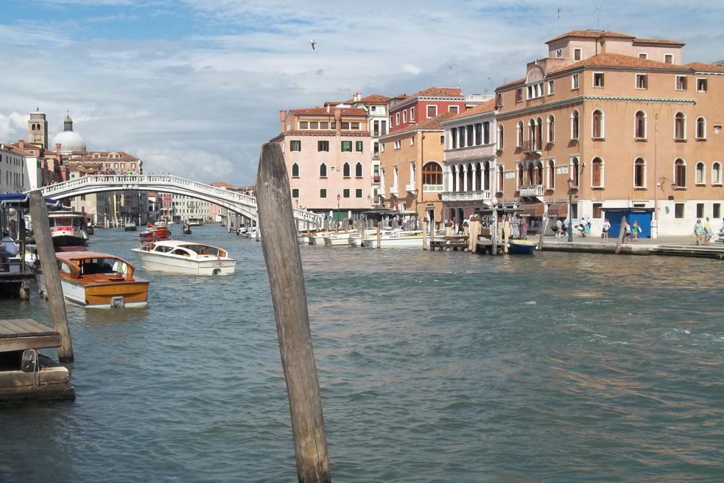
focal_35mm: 45
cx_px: 275
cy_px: 261
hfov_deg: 43.3
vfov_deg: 29.8
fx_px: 905
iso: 64
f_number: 8.8
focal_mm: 5.7
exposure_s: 1/200
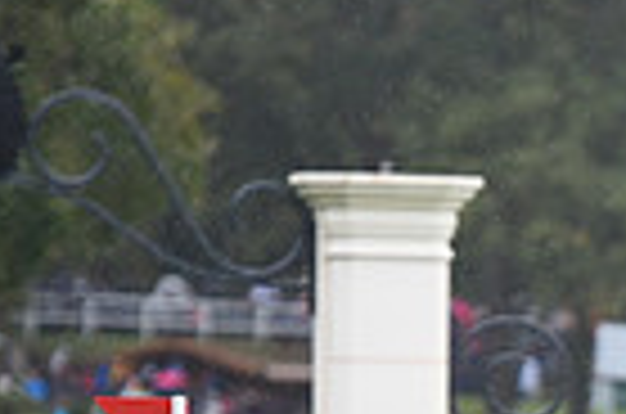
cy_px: 693
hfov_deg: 3.2
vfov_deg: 2.1
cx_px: 1211
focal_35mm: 648
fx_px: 11242
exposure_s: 1/1250
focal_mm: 155
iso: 1400
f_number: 3.5
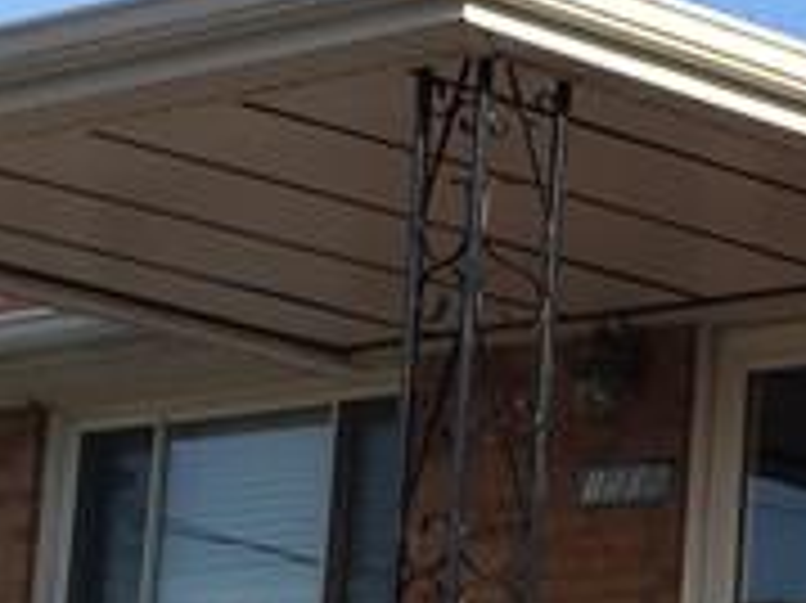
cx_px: 1720
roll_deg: -4.1
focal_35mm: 166
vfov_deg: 8.7
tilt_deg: +5.0
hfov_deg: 10.7
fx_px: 3863
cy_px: 940
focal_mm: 4.15
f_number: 2.2
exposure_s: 1/1014
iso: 32
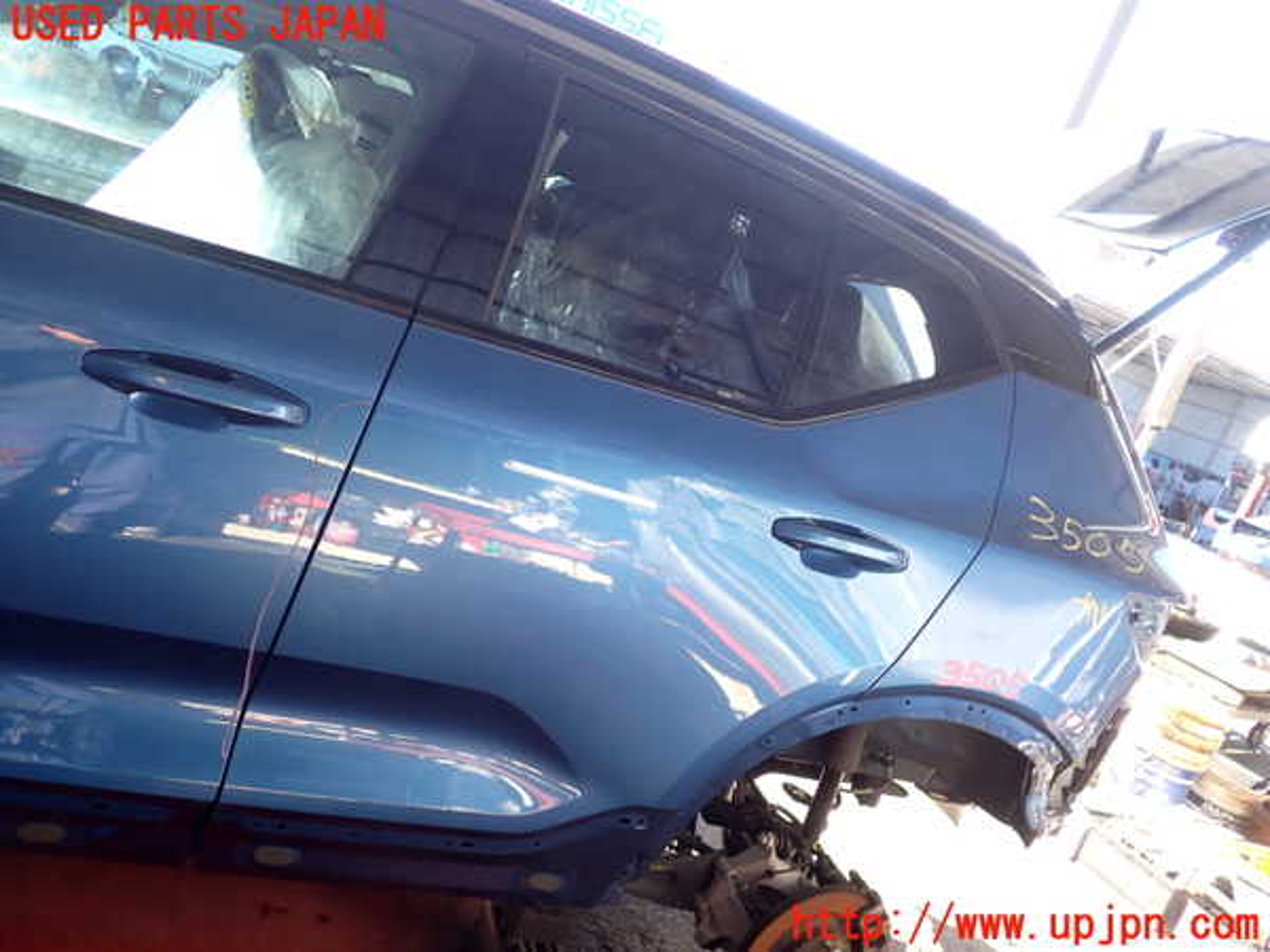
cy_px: 476
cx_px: 635
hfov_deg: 60.0
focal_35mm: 30
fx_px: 1101
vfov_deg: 46.8
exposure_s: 1/80
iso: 100
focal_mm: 5.4
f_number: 2.3
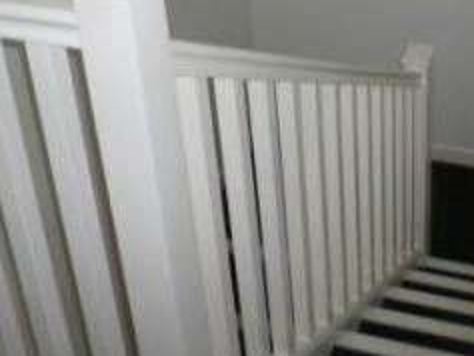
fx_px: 808
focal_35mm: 59
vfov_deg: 23.0
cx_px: 407
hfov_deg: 31.5
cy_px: -61
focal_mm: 4.3
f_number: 2.5
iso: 400
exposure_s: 1/125
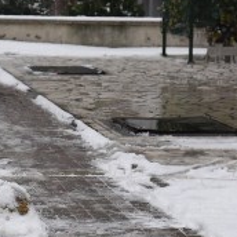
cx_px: -51
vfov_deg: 8.4
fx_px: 1619
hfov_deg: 8.3
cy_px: 100
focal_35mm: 209
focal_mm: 66
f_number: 5.6
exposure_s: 1/250
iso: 320
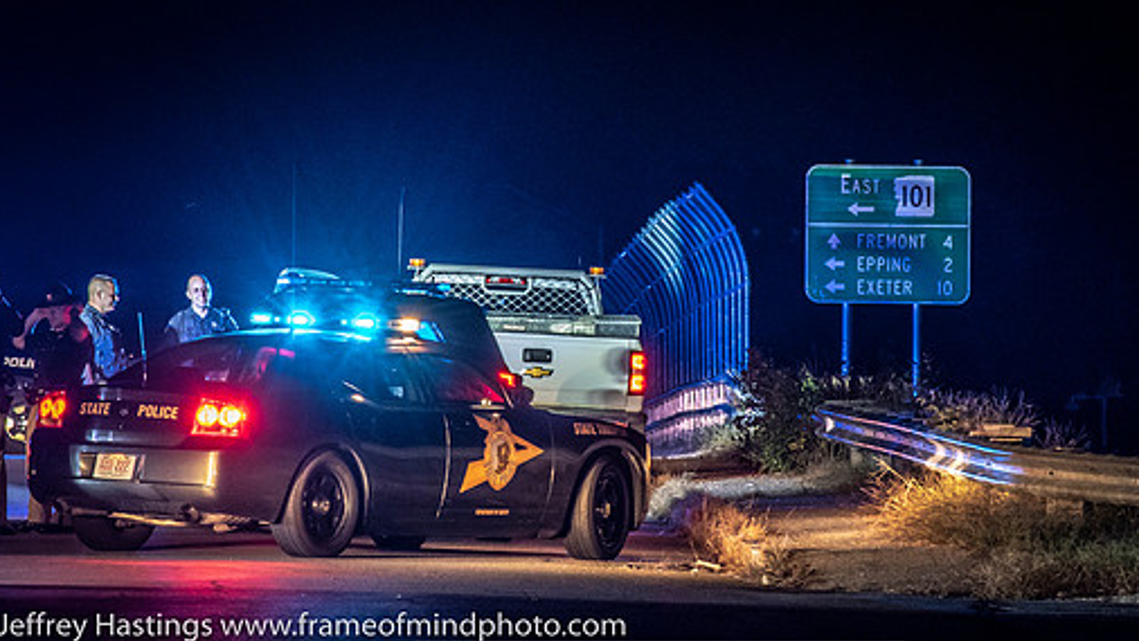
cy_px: 272
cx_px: 577
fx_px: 11178
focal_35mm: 370
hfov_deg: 5.8
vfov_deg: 3.3
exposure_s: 1/13
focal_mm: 190
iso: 2000
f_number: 5.6
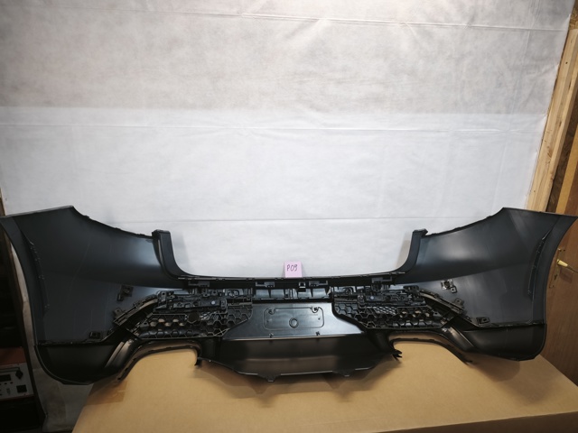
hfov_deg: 73.9
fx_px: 384
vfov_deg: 58.9
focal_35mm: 23
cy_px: 216
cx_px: 289
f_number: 1.62
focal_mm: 6.45
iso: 160
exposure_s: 1/99.9
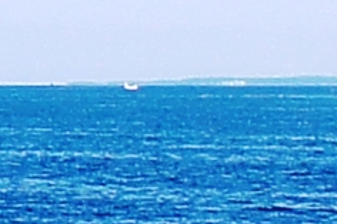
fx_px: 4883
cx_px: -196
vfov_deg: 2.6
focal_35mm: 522
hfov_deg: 3.9
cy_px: 49
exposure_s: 1/640
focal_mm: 18
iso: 200
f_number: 8
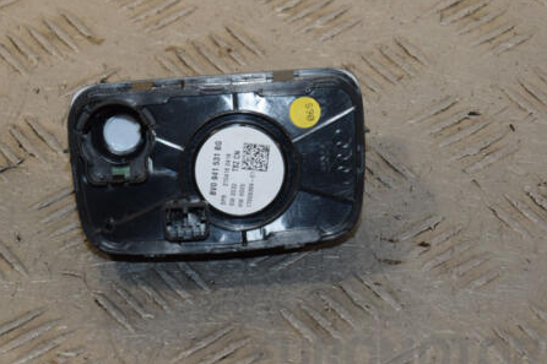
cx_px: 229
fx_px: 2607
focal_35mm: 172
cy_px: 192
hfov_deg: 12.0
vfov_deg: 8.0
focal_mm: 85
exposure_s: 1/200
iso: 800
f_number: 9
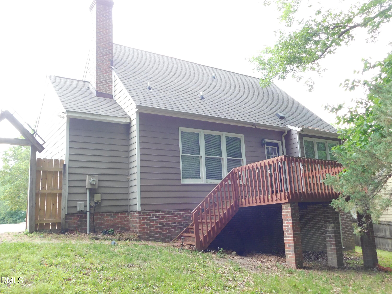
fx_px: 340
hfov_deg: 60.0
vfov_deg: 46.8
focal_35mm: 30
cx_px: 196
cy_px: 147
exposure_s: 1/60
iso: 125
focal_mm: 5.3
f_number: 3.2
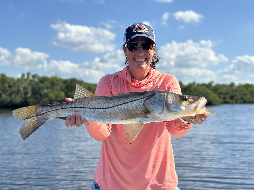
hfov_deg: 39.7
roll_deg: +1.1
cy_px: 95
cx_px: 127
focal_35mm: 48
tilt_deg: +1.9
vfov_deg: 30.3
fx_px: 352
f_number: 1.78
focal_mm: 6.86
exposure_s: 1/10870
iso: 80
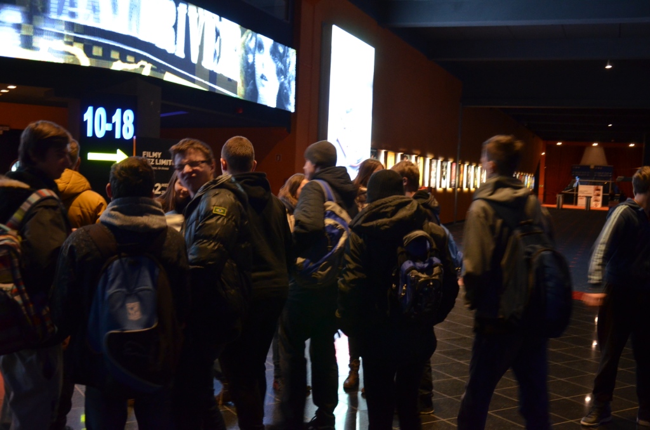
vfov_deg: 34.1
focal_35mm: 39
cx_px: 325
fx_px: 703
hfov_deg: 49.6
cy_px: 215
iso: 1600
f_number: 4
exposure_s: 1/25
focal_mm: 26
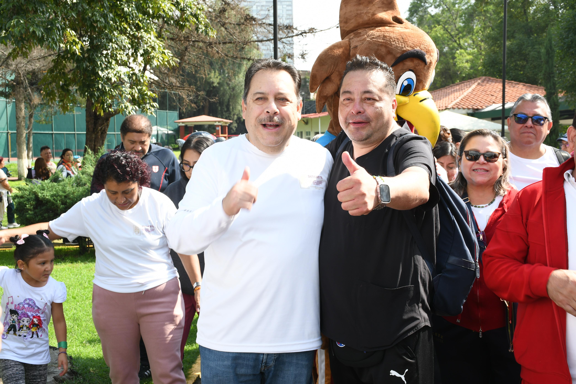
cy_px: 192
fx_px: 720
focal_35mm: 45
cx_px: 288
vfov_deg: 29.9
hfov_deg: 43.6
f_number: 8
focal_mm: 30
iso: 125
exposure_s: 1/100
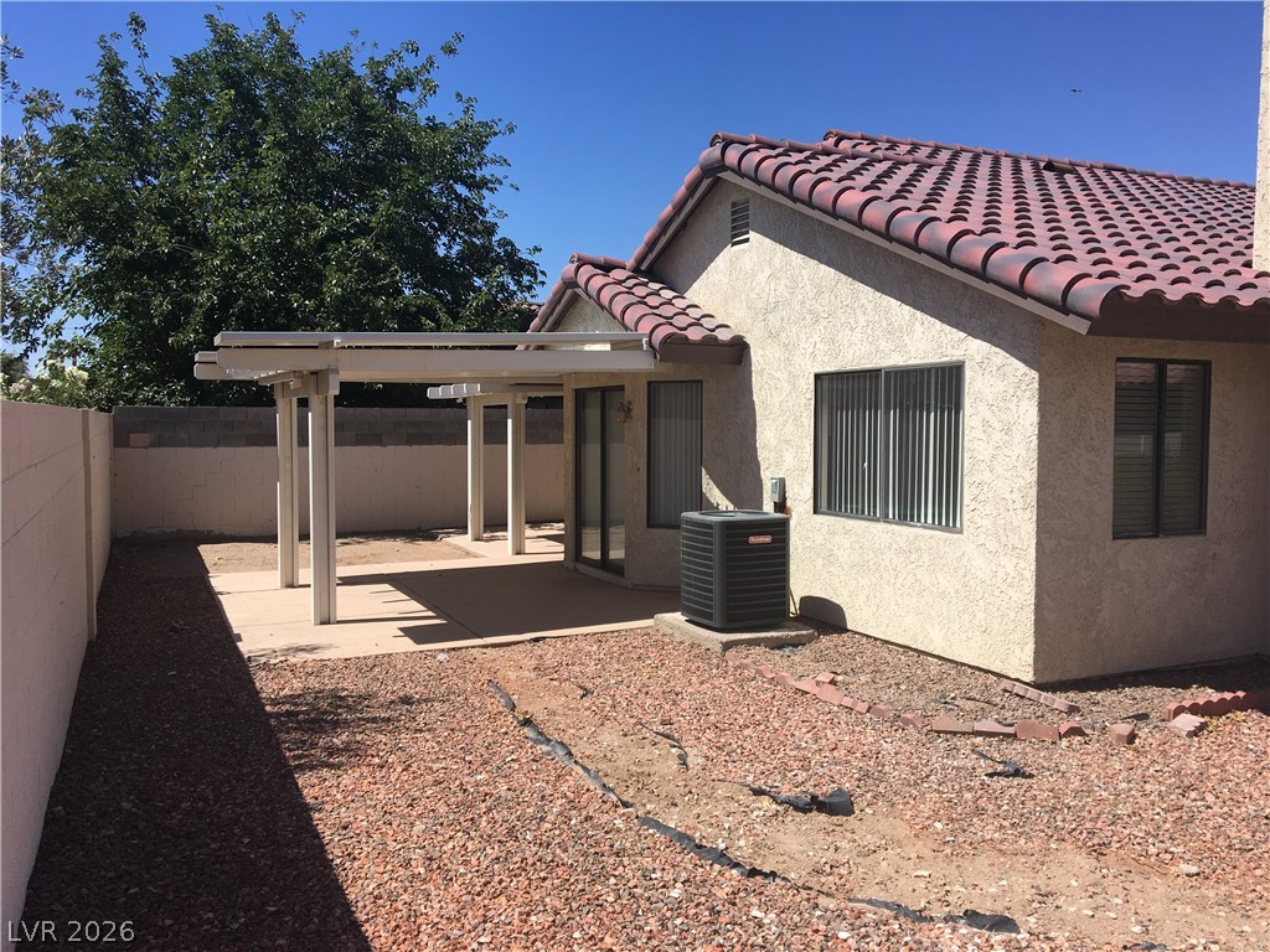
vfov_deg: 48.2
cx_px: 635
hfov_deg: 61.7
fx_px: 1064
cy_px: 476
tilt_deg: -3.2
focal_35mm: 29
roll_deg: +0.3
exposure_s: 1/2331
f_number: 2.2
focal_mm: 4.15
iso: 25
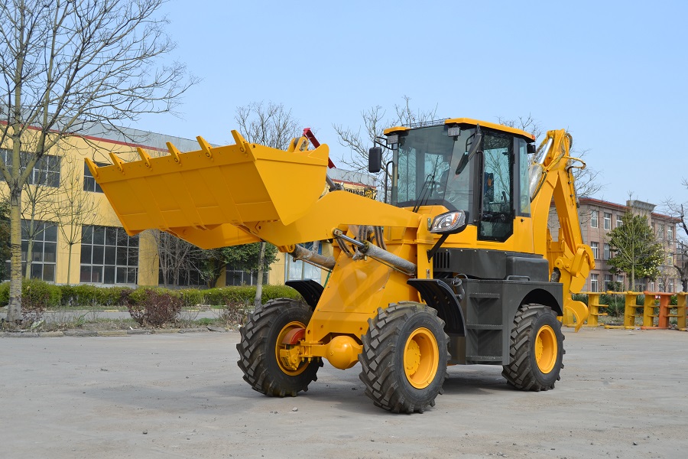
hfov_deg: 49.6
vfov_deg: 34.2
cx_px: 344
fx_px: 745
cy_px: 230
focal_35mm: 39
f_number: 8
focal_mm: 26
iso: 100
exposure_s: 1/250
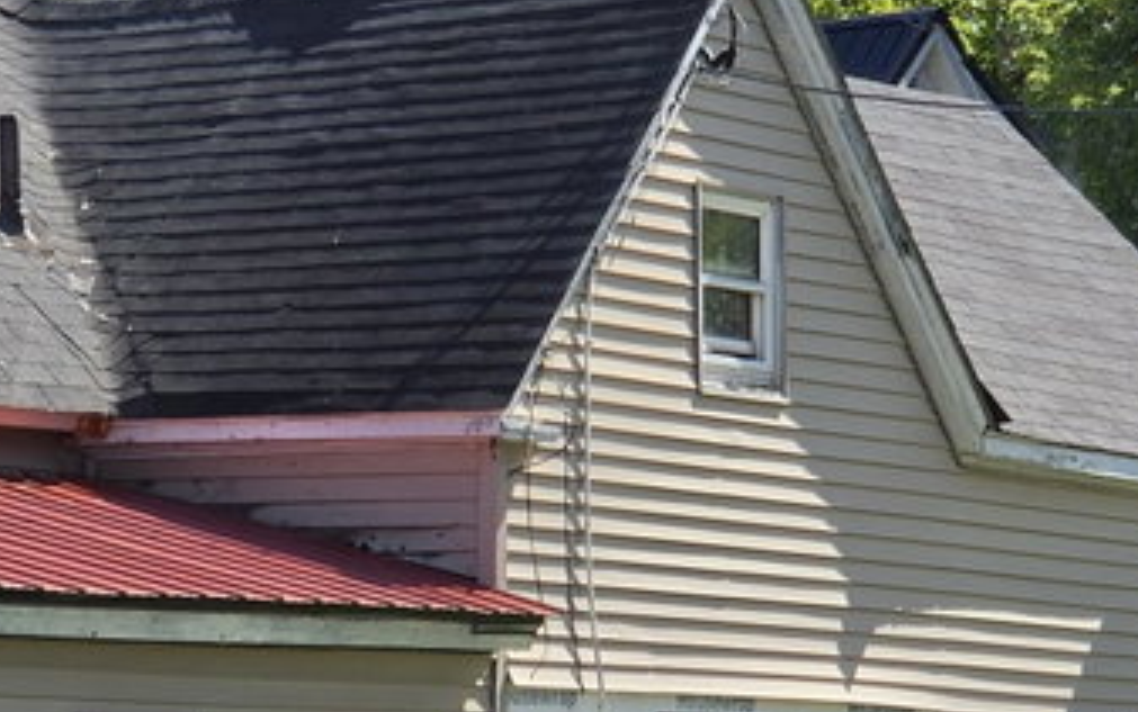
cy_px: 601
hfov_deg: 9.4
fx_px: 6889
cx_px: 0
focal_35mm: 222
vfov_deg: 5.9
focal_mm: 7
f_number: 2.4
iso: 25
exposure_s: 1/679
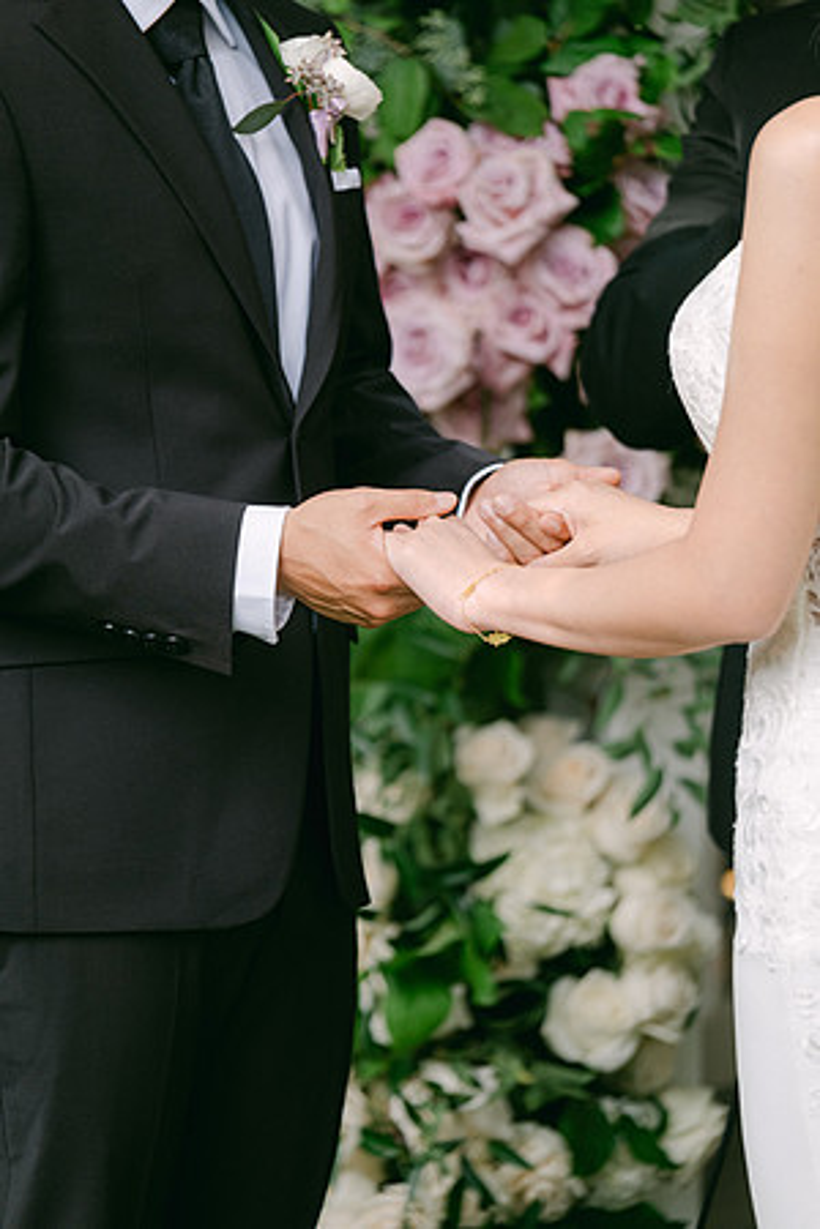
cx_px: 410
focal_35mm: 194
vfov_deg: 10.6
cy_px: 614
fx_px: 6628
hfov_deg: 7.1
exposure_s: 1/250
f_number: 2.8
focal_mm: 129.2
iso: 320
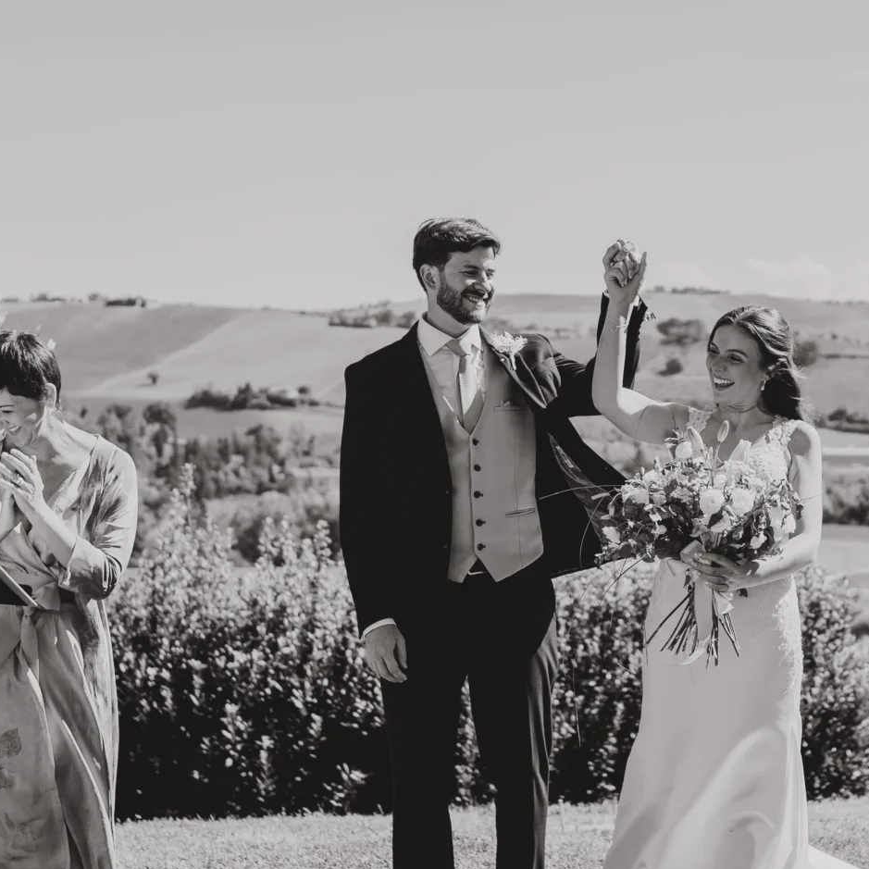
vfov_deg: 22.8
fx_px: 2159
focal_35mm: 76
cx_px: 609
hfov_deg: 22.6
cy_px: 459
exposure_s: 1/4000
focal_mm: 35
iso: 200
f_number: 2.2
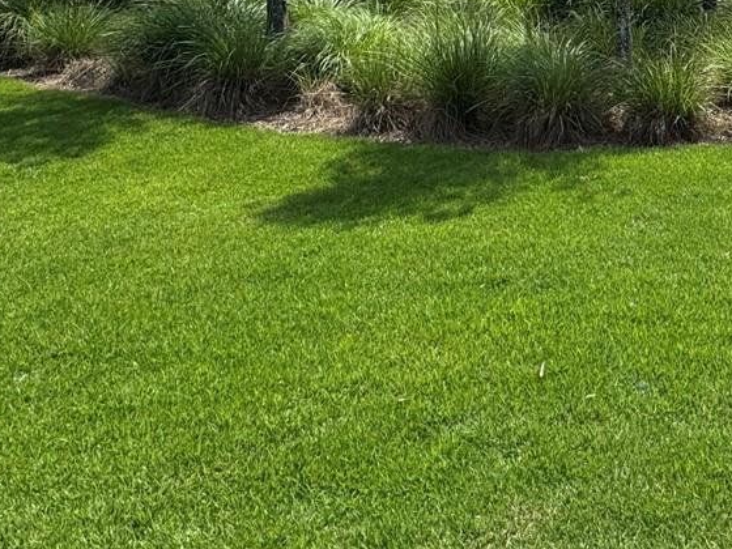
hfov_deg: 40.1
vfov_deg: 29.0
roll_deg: +0.7
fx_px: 846
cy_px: -171
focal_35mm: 40
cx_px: 758
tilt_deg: +2.2
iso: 50
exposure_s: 1/1880
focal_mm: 2.22
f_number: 2.2
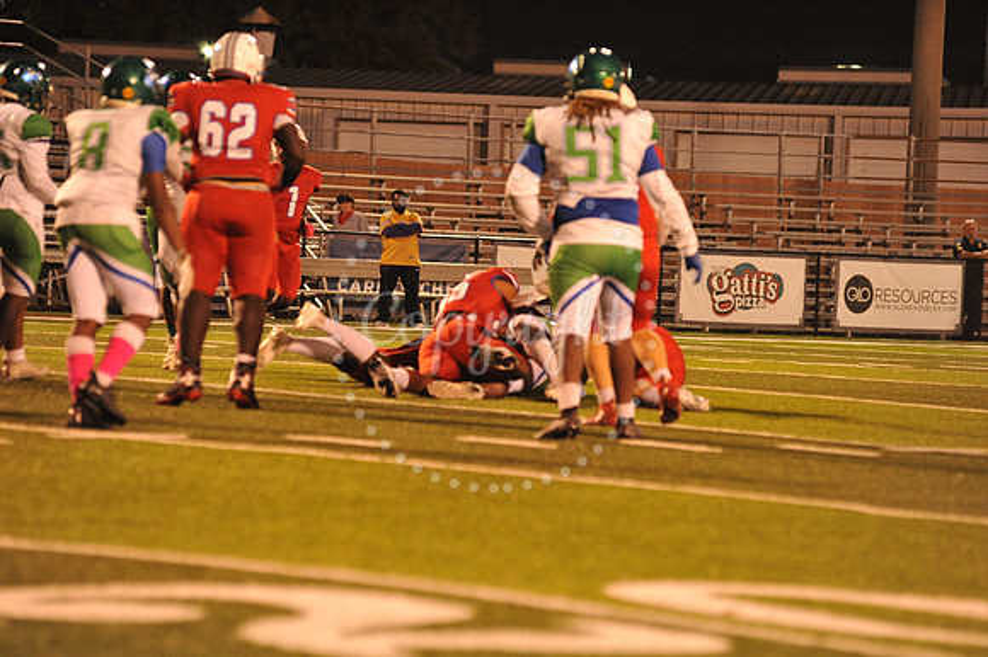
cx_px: 494
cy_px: 328
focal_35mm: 200
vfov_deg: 6.9
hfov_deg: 10.3
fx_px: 5486
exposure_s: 1/200
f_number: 4.5
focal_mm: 200
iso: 5000
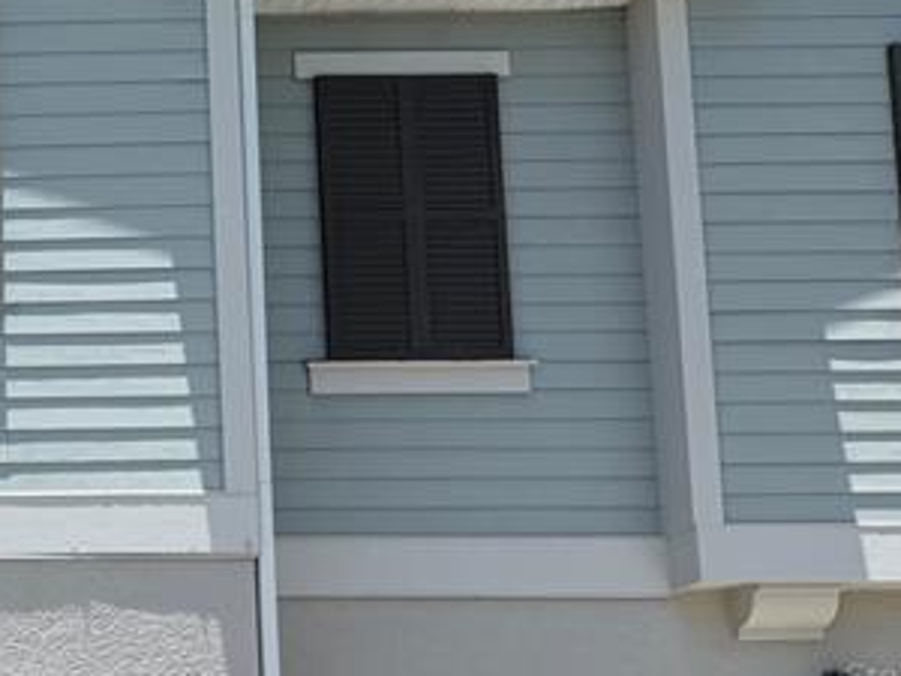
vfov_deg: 17.6
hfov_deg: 20.0
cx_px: -511
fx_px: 2134
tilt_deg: +9.9
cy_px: 676
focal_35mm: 82
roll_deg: -0.2
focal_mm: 6.76
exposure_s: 1/5319
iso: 80
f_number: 1.78
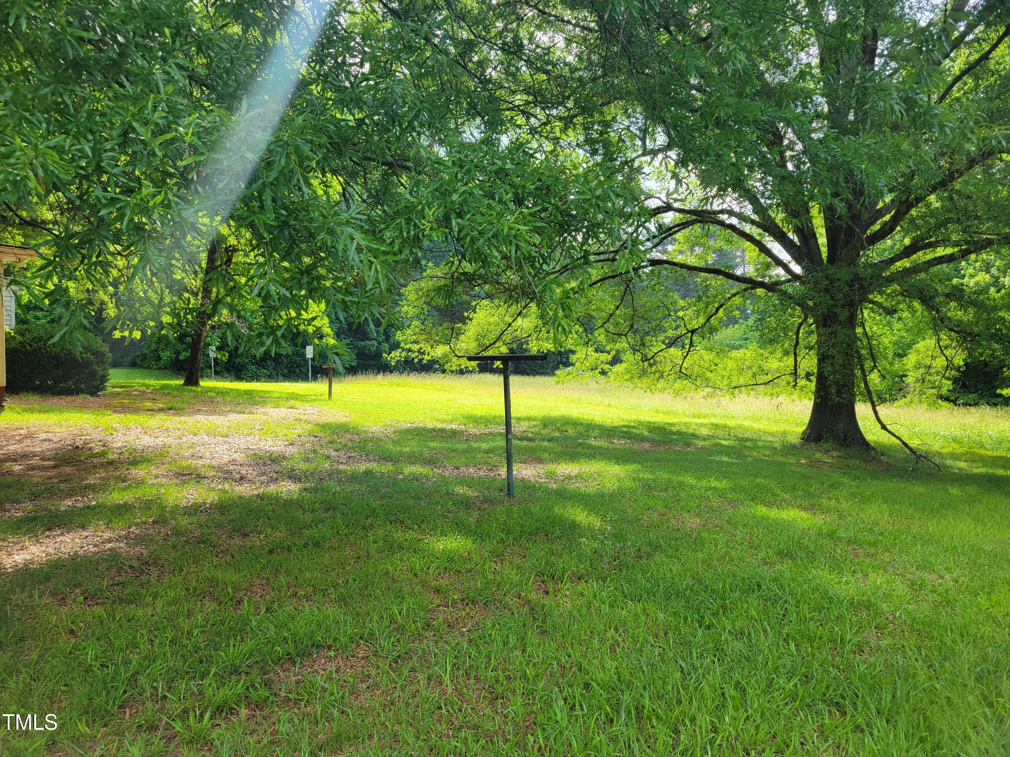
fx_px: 759
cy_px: 378
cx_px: 505
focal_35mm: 26
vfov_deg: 53.1
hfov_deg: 67.3
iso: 40
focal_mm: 5.4
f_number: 1.8
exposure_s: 1/439
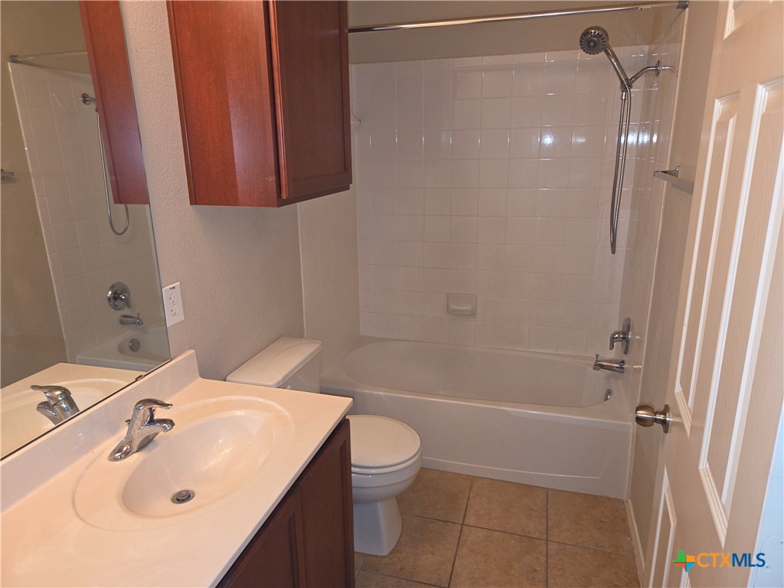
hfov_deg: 73.9
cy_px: 294
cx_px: 392
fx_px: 521
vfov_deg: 58.9
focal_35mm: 23
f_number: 1.8
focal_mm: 5.4
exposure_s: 1/40
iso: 100
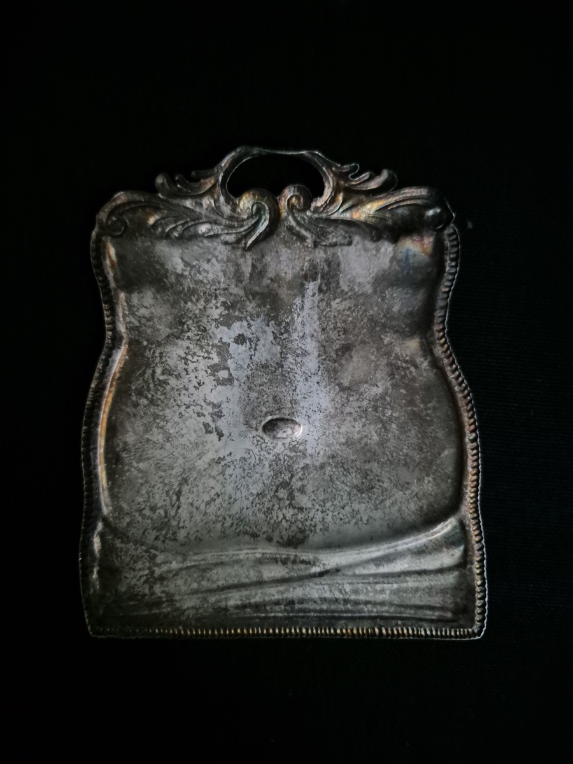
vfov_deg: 73.9
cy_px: 382
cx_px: 286
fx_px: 508
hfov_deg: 58.9
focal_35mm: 23
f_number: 1.8
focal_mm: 5.4
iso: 3200
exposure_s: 1/17
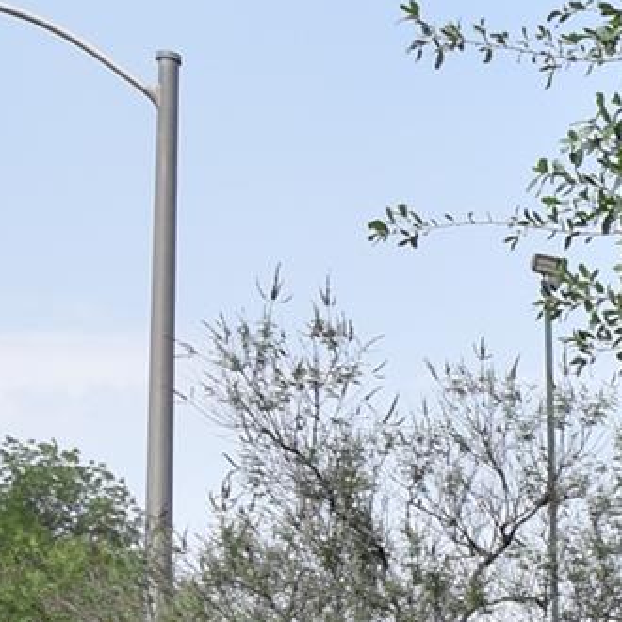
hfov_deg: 17.2
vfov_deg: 19.8
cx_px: 1169
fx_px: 1606
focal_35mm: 79
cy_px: 849
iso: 200
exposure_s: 1/320
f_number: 7.1
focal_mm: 10
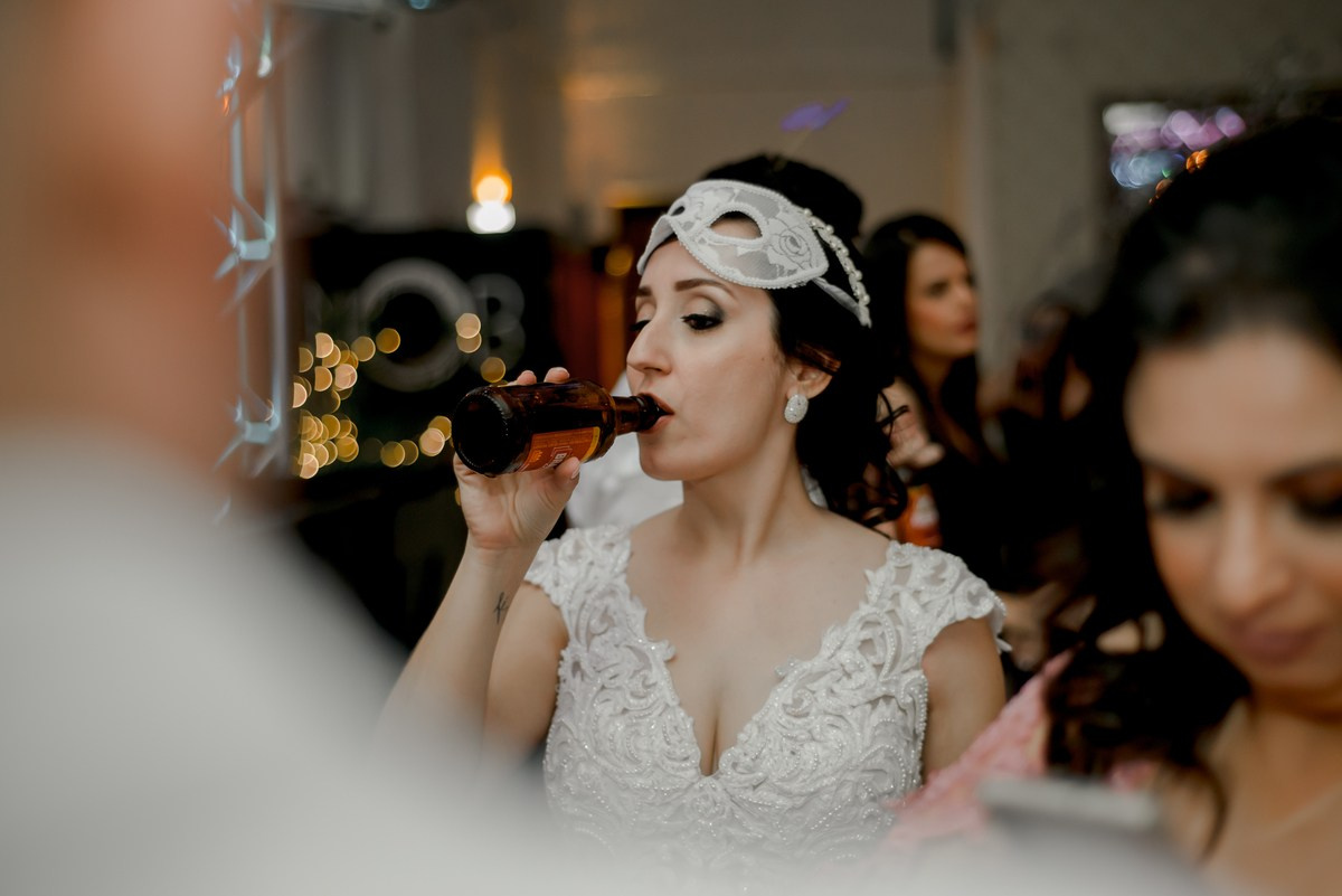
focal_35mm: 53
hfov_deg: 37.4
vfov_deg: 25.4
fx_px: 1984
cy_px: 448
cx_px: 671
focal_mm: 50
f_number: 2.2
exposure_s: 1/250
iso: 1600
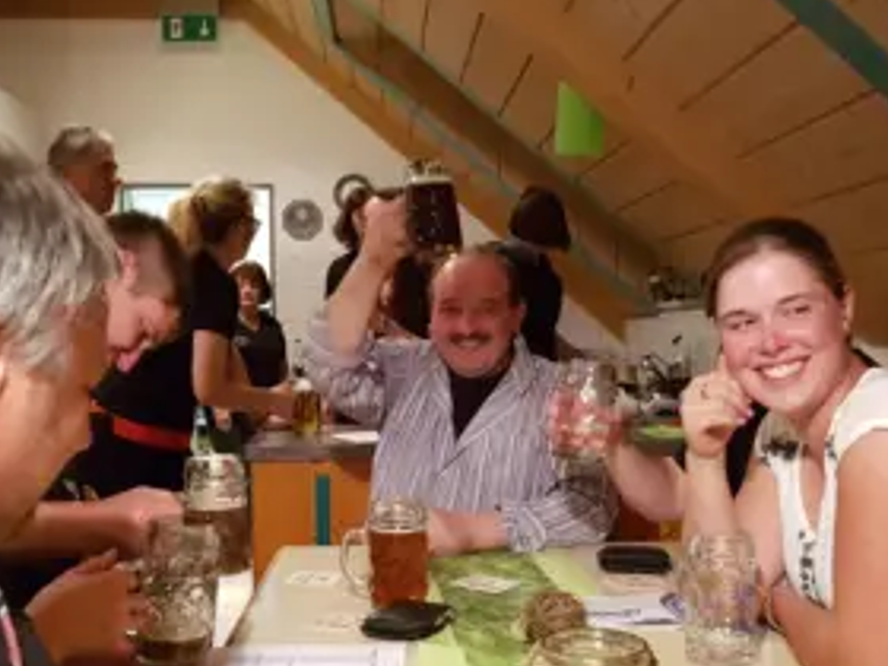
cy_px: 398
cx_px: 450
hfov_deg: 47.9
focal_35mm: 39
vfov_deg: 36.7
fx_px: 1000
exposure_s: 1/50
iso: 800
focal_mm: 4.2
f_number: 1.7
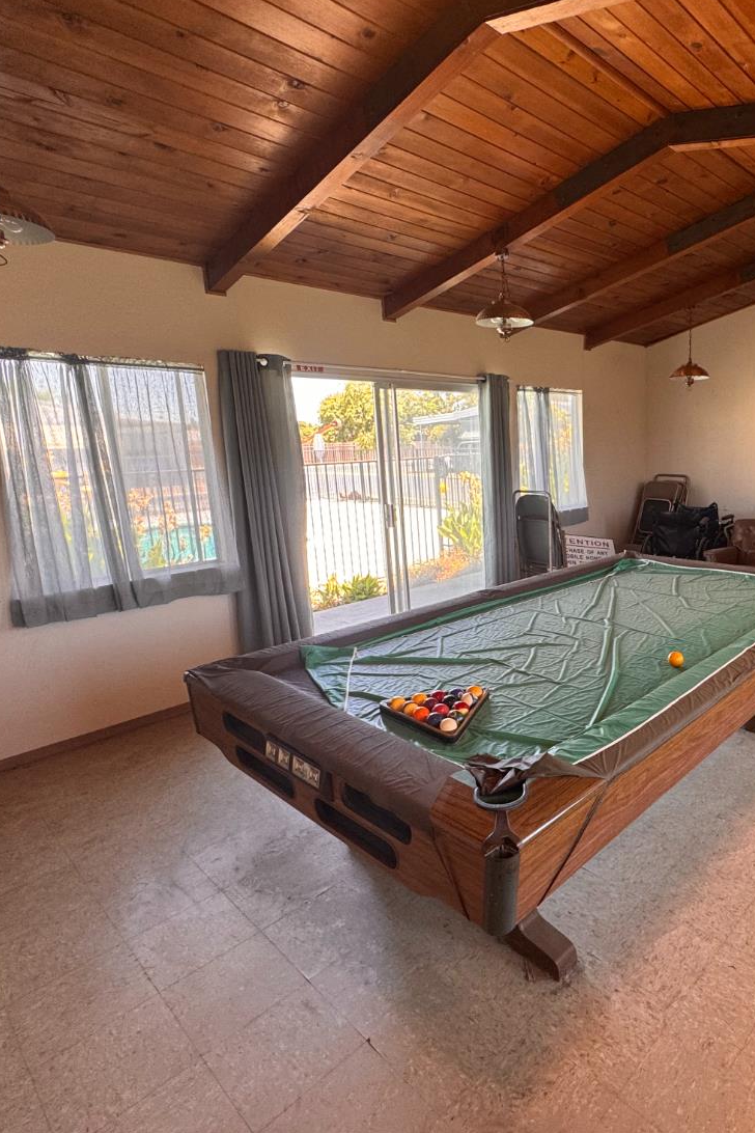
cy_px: 557
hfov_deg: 59.2
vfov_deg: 84.0
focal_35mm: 20
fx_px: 629
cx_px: 551
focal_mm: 2.22
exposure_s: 1/120
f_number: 2.2
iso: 125
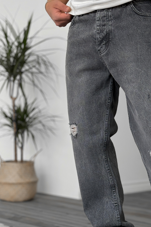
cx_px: 121
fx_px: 497
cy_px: 131
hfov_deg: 17.1
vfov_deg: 25.6
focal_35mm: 79
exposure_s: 1/125
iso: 80
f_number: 1.8
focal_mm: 6.86
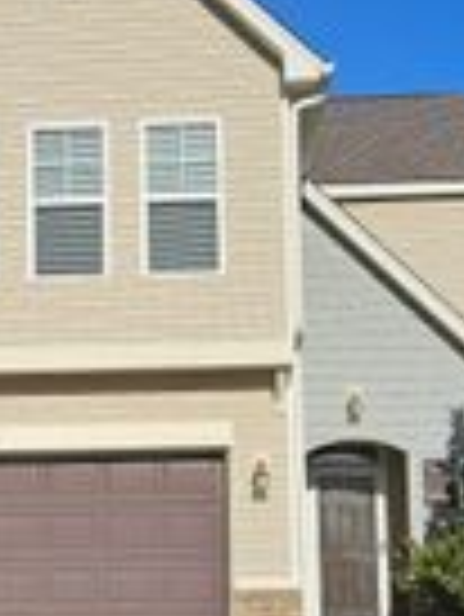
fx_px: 1499
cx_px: 99
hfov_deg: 17.5
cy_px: 362
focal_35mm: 84
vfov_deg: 23.2
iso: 25
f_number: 1.8
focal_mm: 5.4
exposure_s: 1/3637
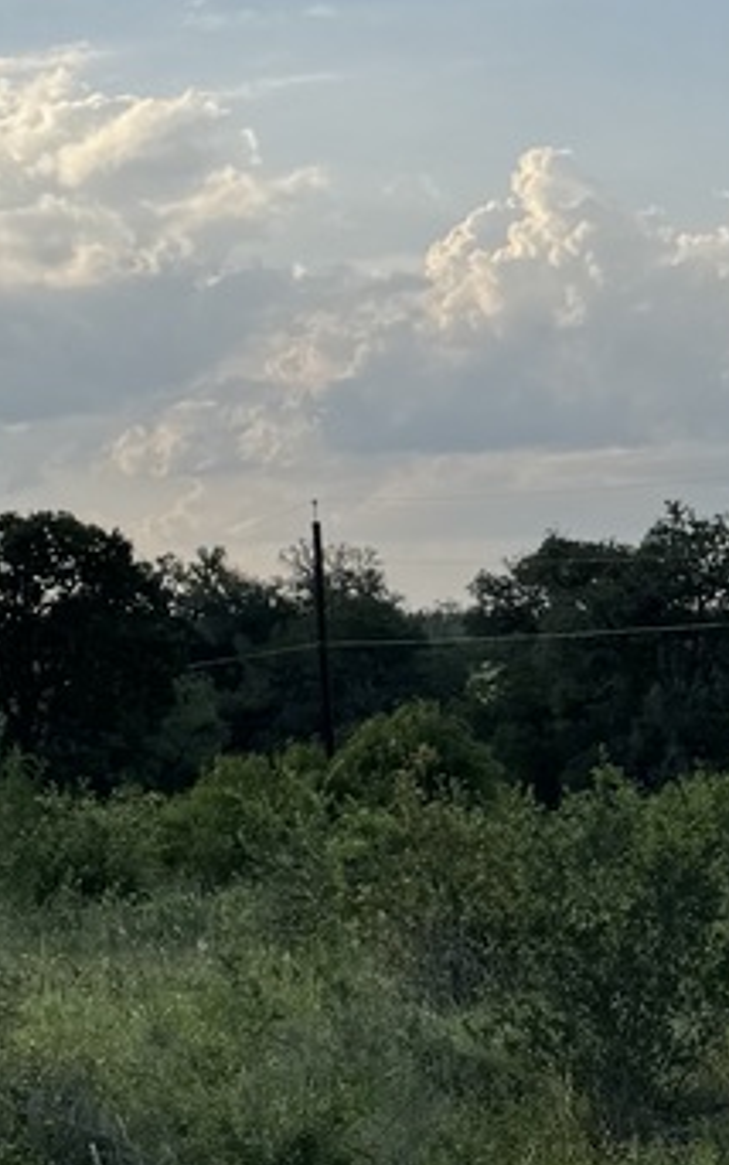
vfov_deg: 19.3
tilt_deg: -5.5
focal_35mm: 107
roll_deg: +1.6
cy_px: 923
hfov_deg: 12.0
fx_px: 3398
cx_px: 821
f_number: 1.78
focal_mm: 6.76
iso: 80
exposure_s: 1/3413
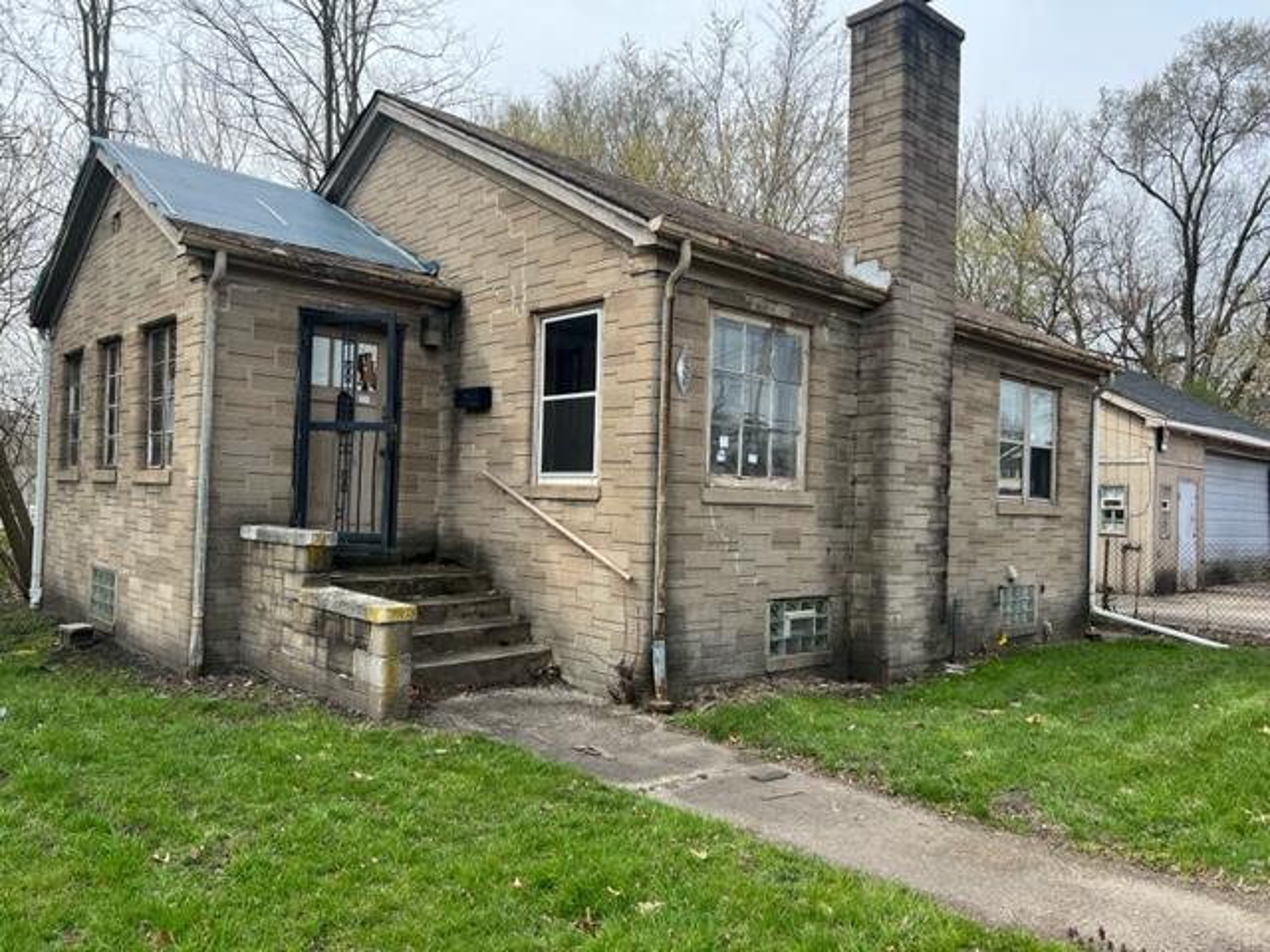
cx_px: 635
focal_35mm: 26
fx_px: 954
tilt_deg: +3.8
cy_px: 476
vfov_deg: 53.1
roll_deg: -2.0
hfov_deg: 67.3
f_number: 1.5
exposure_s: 1/2045
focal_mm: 5.7
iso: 50
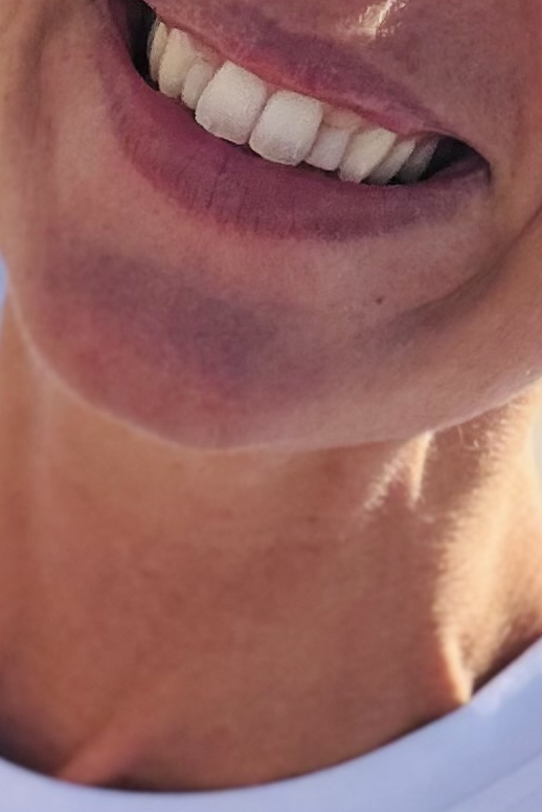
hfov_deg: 10.9
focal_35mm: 124
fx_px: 2800
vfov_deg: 16.5
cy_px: 449
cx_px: -8
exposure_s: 1/1018
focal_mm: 2.69
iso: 25
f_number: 1.9
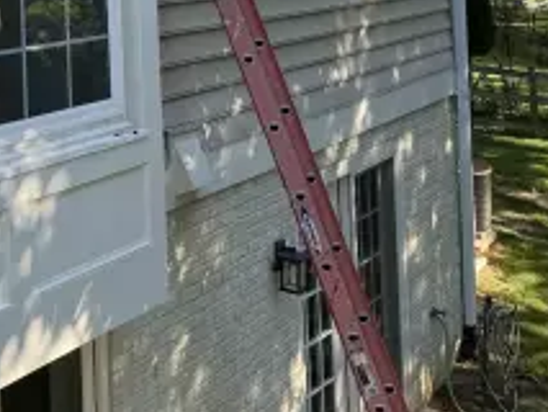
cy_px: -113
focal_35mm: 63
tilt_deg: +2.1
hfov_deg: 27.9
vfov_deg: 21.3
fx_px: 998
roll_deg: +1.1
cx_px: -62
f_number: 1.78
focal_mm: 6.76
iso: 80
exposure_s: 1/689
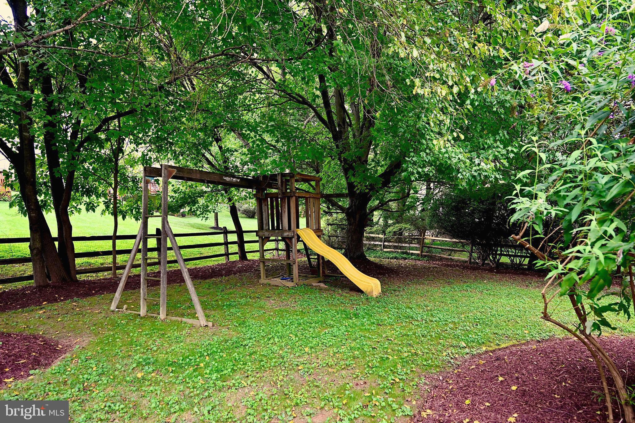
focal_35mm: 18
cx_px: 318
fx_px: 326
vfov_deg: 65.9
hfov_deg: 88.5
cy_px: 212
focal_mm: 18.5
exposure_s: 1/250
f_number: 4
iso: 220
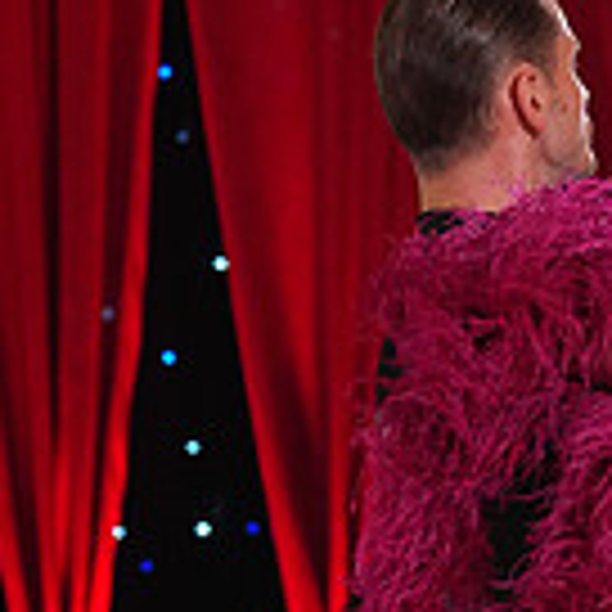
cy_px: 896
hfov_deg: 5.8
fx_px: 6001
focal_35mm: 300
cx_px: 740
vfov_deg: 5.8
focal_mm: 83
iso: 2500
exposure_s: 1/250
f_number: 4.5
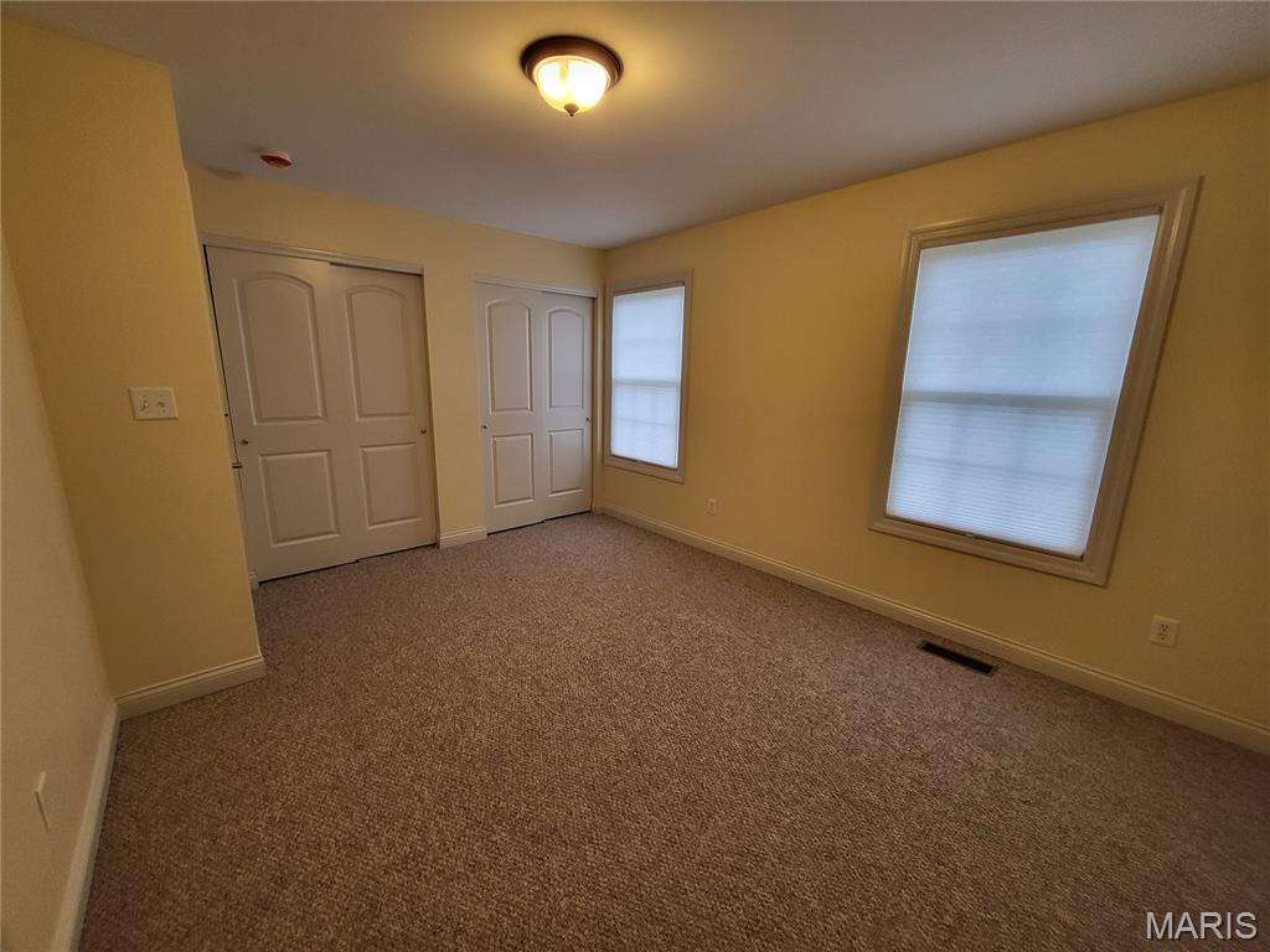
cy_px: 476
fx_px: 477
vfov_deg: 89.9
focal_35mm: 13
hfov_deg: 106.2
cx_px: 635
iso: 160
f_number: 2.2
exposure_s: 1/60
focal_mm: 1.74
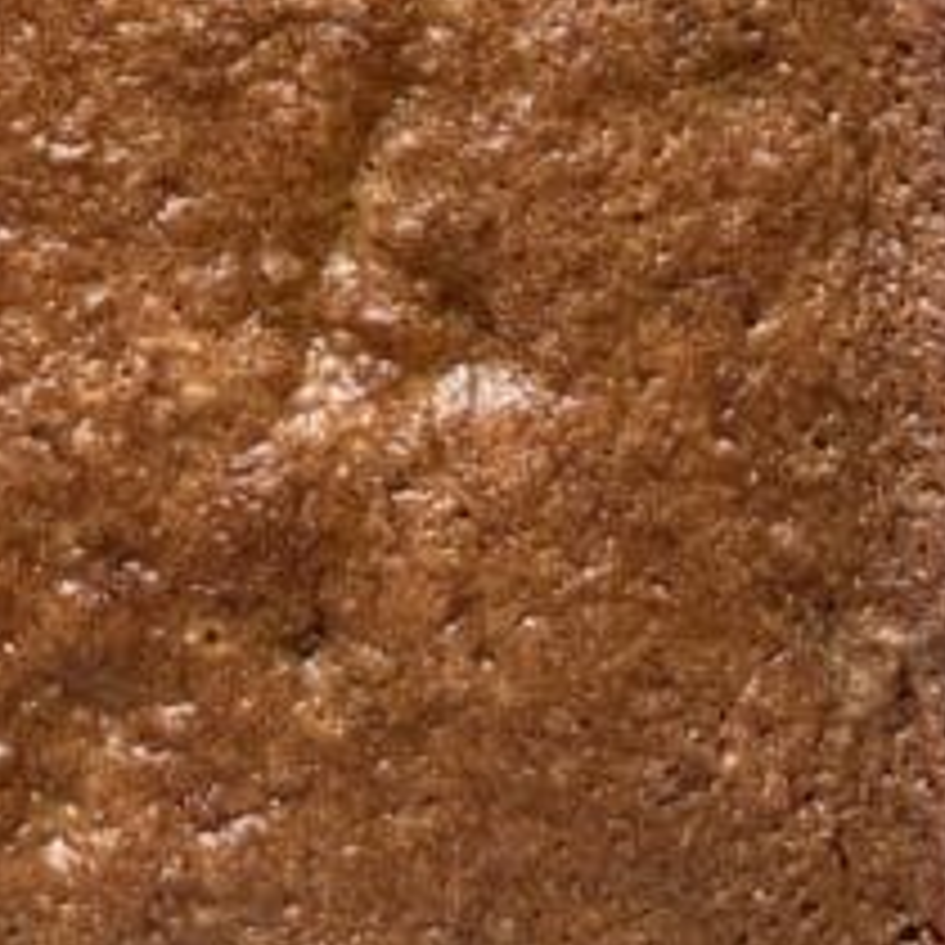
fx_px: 3459
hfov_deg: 14.8
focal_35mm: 112
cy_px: -558
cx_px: -328
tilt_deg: -87.1
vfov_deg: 14.3
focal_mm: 4.25
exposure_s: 1/60
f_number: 1.8
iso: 200
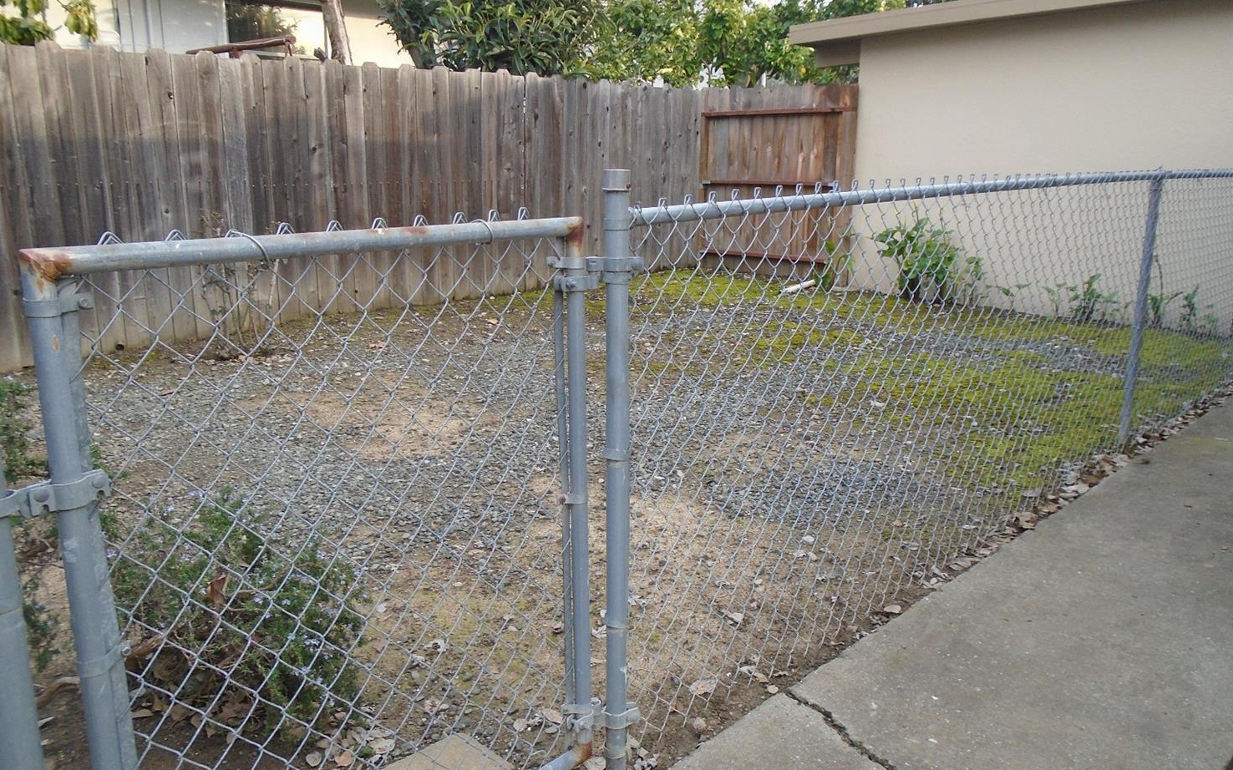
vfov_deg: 44.5
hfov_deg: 66.5
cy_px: 394
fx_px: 941
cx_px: 621
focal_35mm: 28
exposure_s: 1/50
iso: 100
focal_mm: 4.6
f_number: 3.2
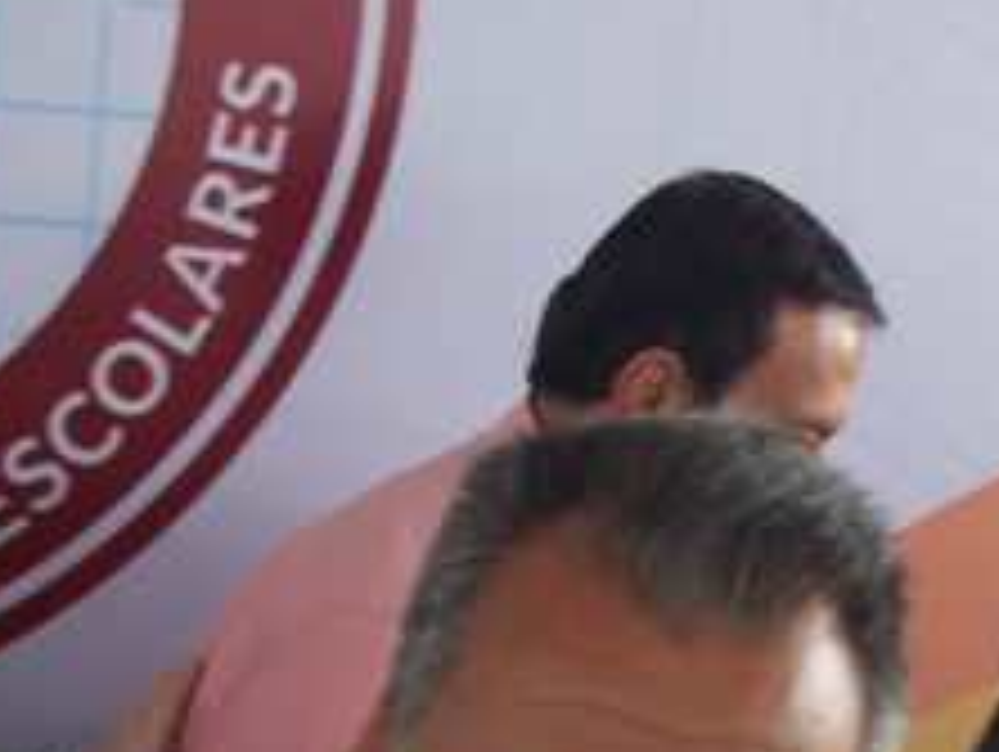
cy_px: 693
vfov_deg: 12.1
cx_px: 639
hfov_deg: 16.1
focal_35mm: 122
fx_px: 3525
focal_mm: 8
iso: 100
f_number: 3.4
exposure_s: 1/90
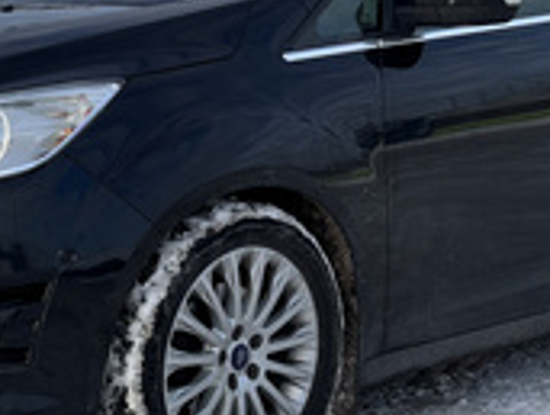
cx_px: 215
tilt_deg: -8.8
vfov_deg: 16.3
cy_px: 174
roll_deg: -2.4
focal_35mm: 91
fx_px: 1449
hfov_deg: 21.5
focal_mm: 5.96
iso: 50
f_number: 1.6
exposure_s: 1/1164
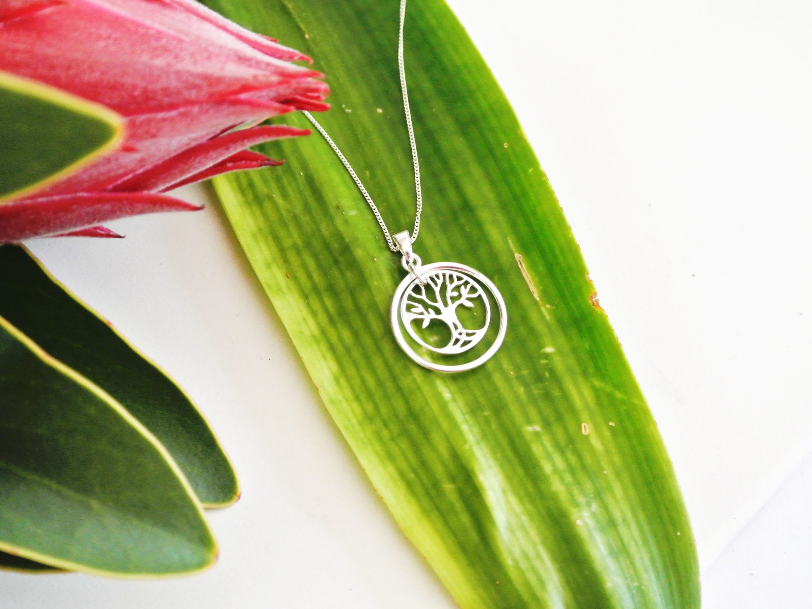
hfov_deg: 42.9
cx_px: 393
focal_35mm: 44
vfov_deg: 32.9
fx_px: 1032
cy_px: 302
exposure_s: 1/100
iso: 800
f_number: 4.2
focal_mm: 15.1
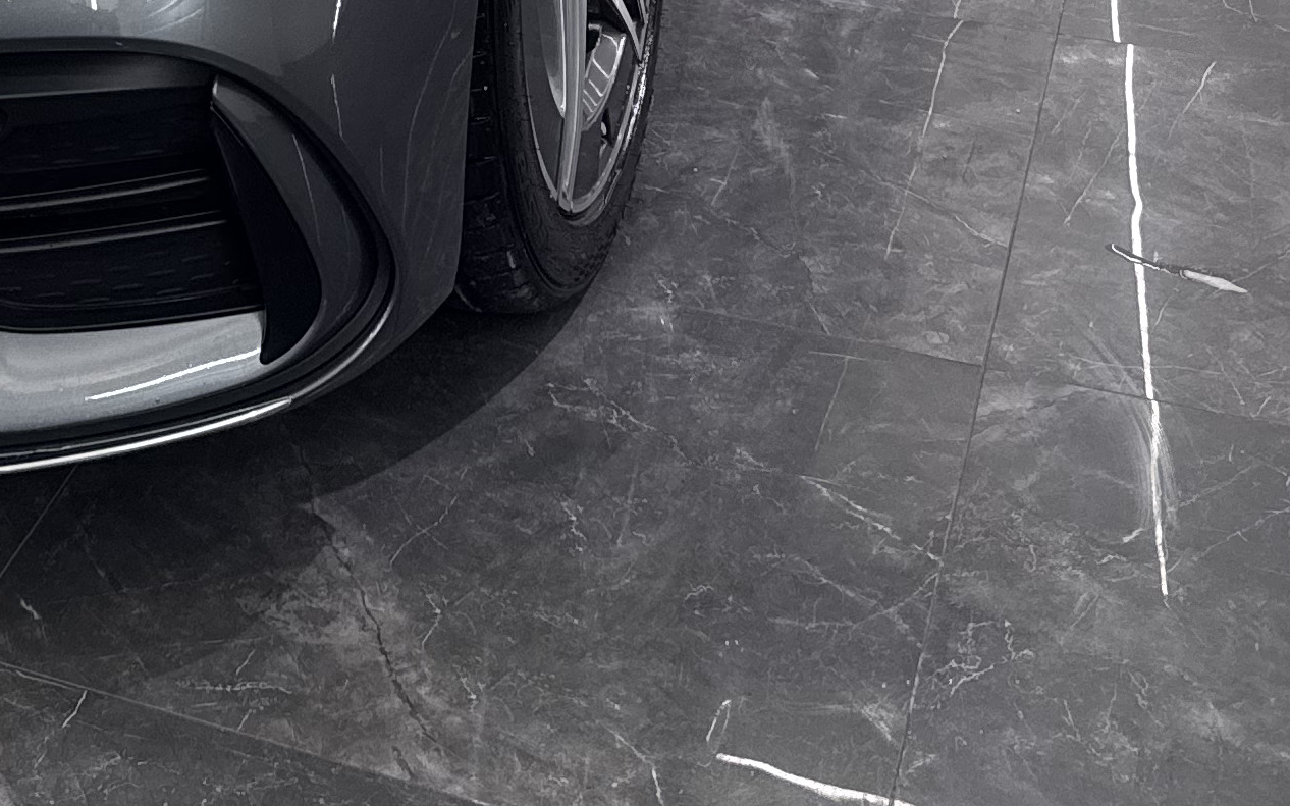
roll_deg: +2.4
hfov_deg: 24.0
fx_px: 2847
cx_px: -96
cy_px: -1118
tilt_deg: -4.1
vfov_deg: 12.6
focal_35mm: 81
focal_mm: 6.76
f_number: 1.78
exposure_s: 1/100
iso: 64
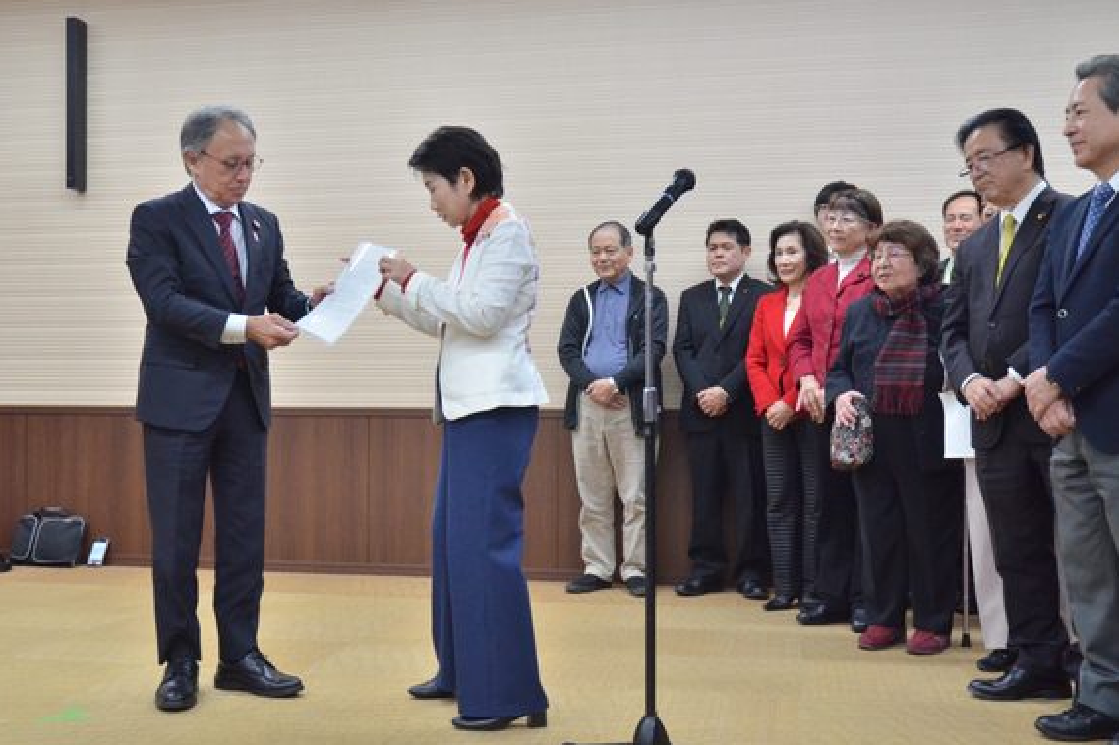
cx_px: 522
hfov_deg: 47.9
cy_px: 397
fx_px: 1260
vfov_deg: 33.0
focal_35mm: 41
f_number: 5
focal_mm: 25
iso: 2000
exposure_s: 1/100
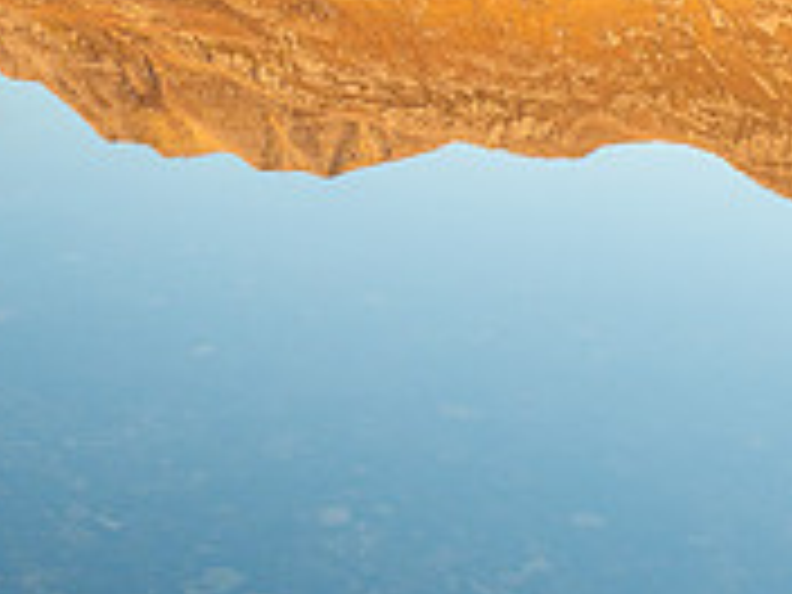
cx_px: 194
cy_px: -218
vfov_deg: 17.3
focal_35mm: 79
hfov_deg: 24.4
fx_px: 1807
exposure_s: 1/13
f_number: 7.1
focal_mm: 12
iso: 200
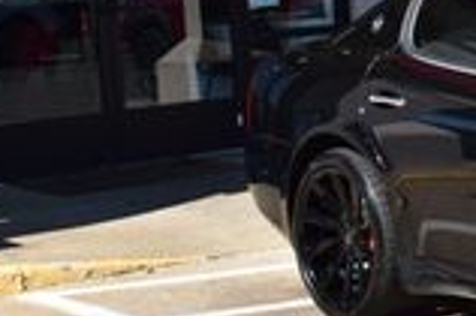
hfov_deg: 13.8
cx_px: 533
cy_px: 21
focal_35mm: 146
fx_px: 1928
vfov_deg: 9.3
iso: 400
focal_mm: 24
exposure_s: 1/400
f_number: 11
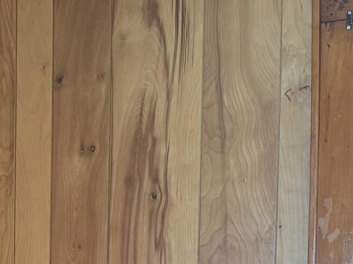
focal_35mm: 109
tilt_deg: -5.0
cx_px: -99
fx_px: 1111
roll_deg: +0.5
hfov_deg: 17.0
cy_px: 445
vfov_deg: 12.6
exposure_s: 1/64
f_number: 1.78
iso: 200
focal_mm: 6.76
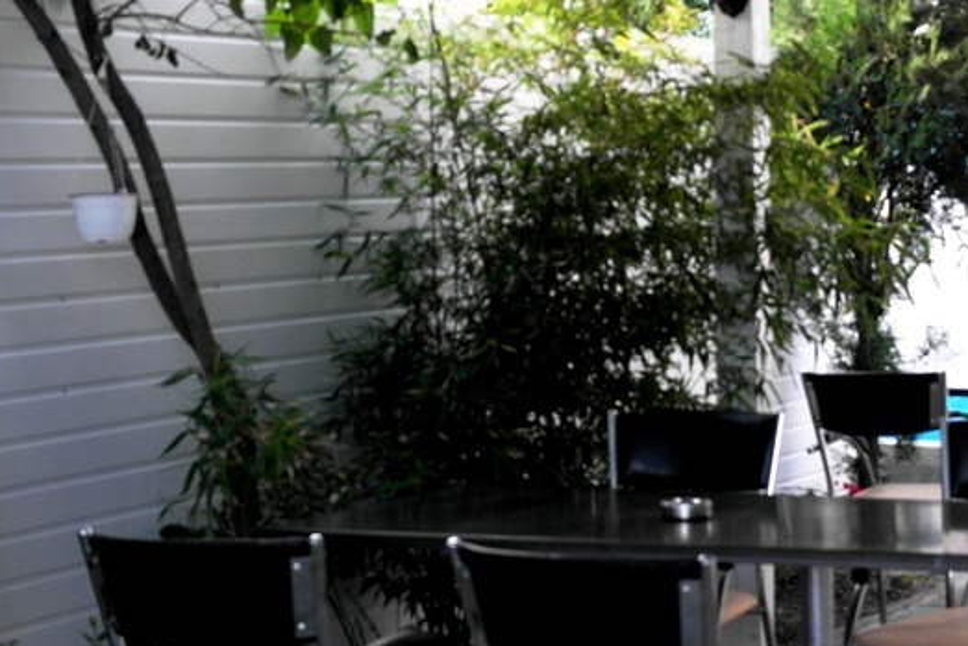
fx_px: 2178
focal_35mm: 81
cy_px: 256
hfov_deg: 25.0
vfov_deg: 16.9
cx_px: 605
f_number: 4.5
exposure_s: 1/40
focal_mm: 35
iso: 400
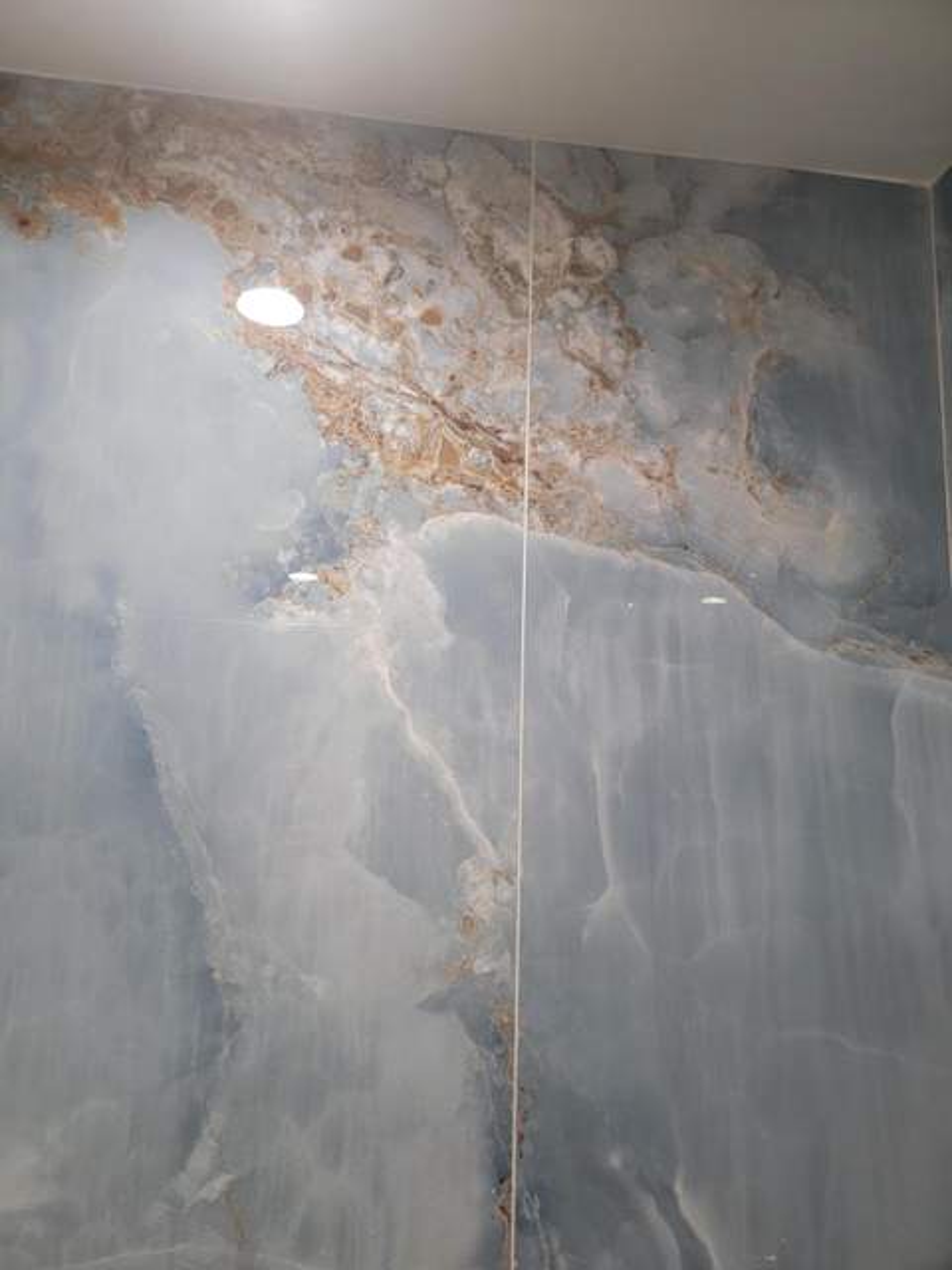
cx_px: 476
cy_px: 635
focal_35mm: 24
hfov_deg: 56.8
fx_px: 880
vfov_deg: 71.6
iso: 160
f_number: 1.8
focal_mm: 6.7
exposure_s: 1/60
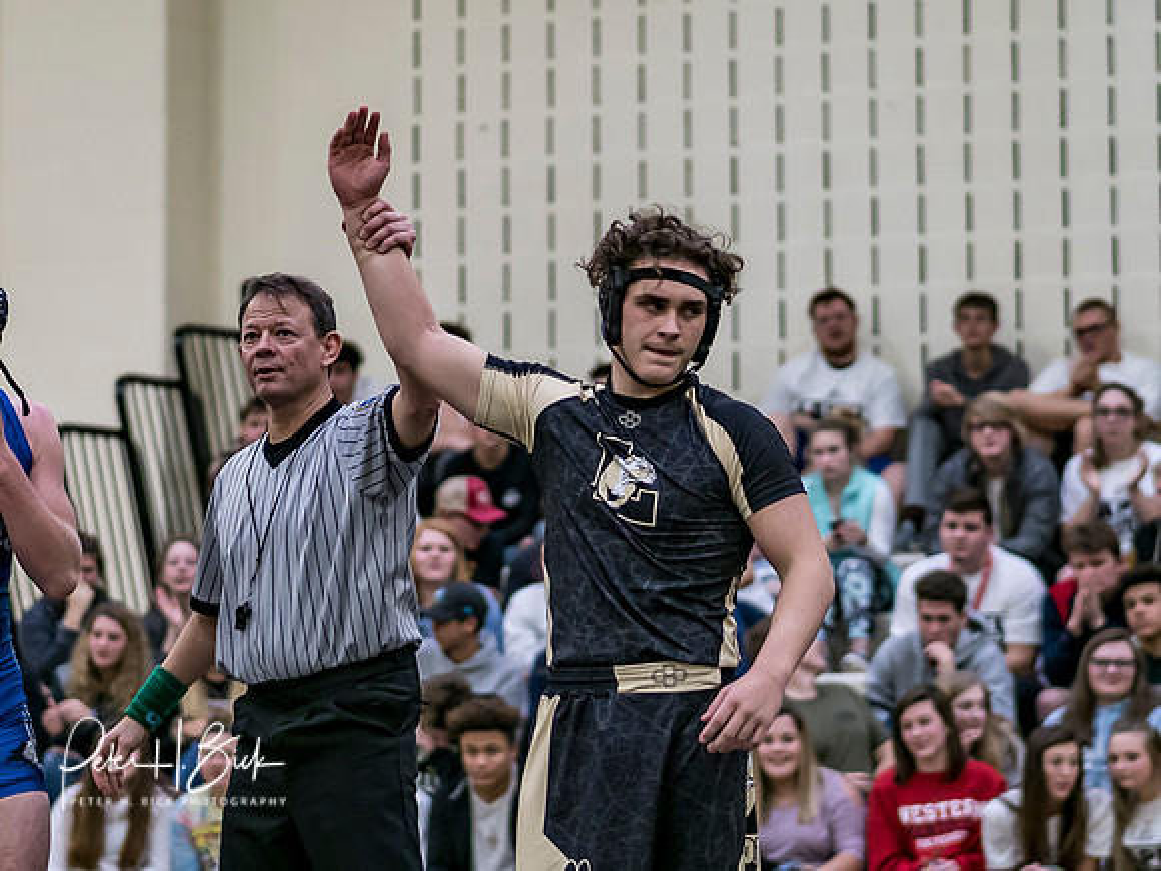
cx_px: 606
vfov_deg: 9.2
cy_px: 467
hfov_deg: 12.3
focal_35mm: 161
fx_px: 5393
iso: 640
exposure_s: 1/1000
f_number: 1.2
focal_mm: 45
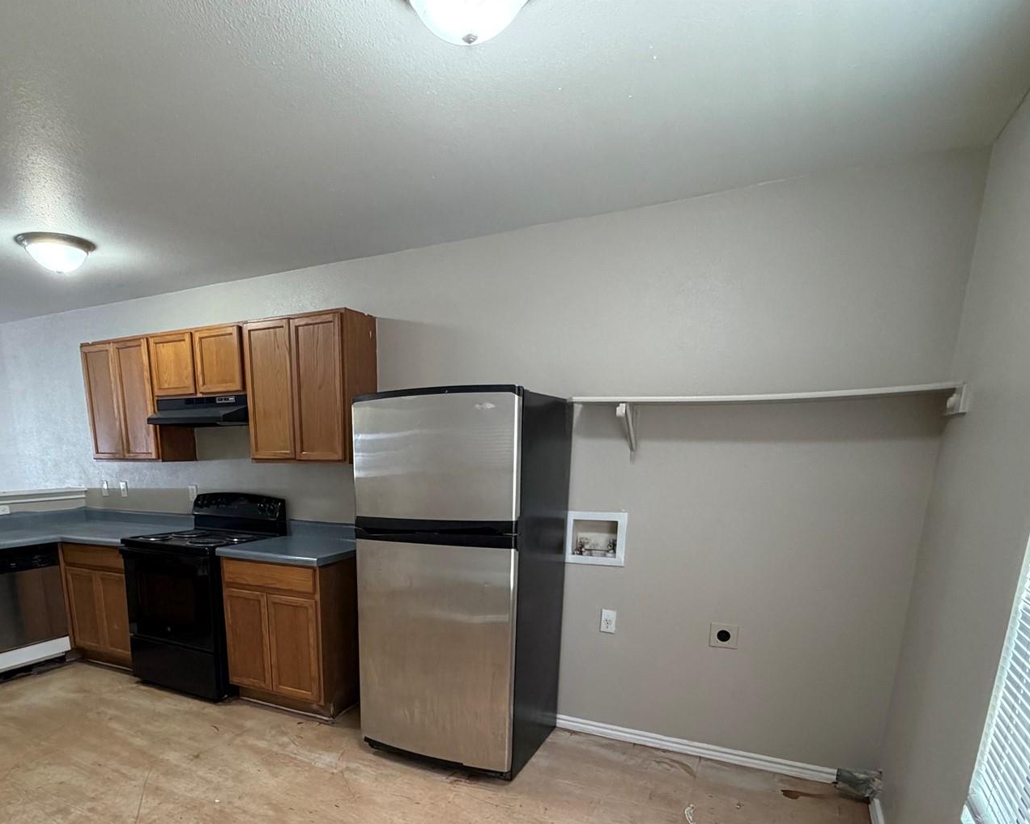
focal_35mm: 22
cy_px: 618
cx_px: 401
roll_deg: +0.5
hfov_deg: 74.0
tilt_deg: -14.1
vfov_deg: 59.7
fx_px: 671
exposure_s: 1/60
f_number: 2.2
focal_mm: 2.22
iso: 250
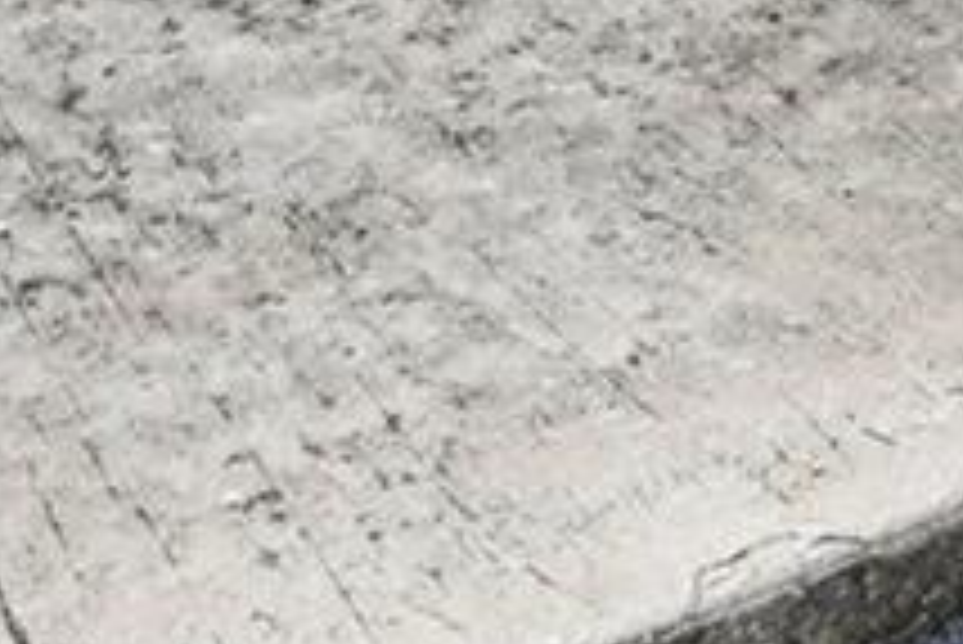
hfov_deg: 17.0
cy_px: -1329
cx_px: 1323
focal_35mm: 112
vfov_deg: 9.4
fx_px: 2998
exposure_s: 1/125
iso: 100
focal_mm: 10
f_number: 8
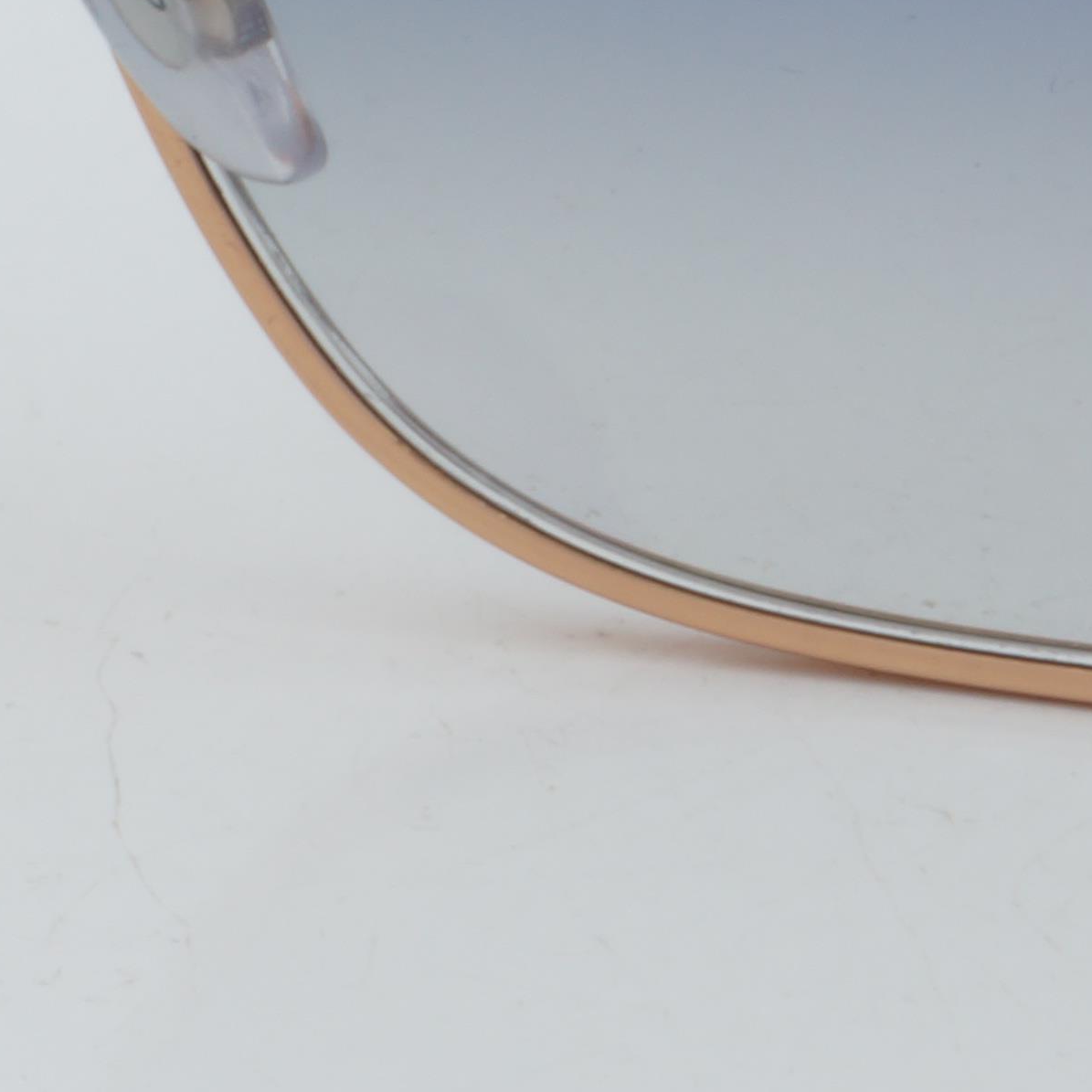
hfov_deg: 5.0
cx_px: -295
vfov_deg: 5.0
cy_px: -243
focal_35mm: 352
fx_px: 12568
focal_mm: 55
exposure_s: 1/3
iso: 100
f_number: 32
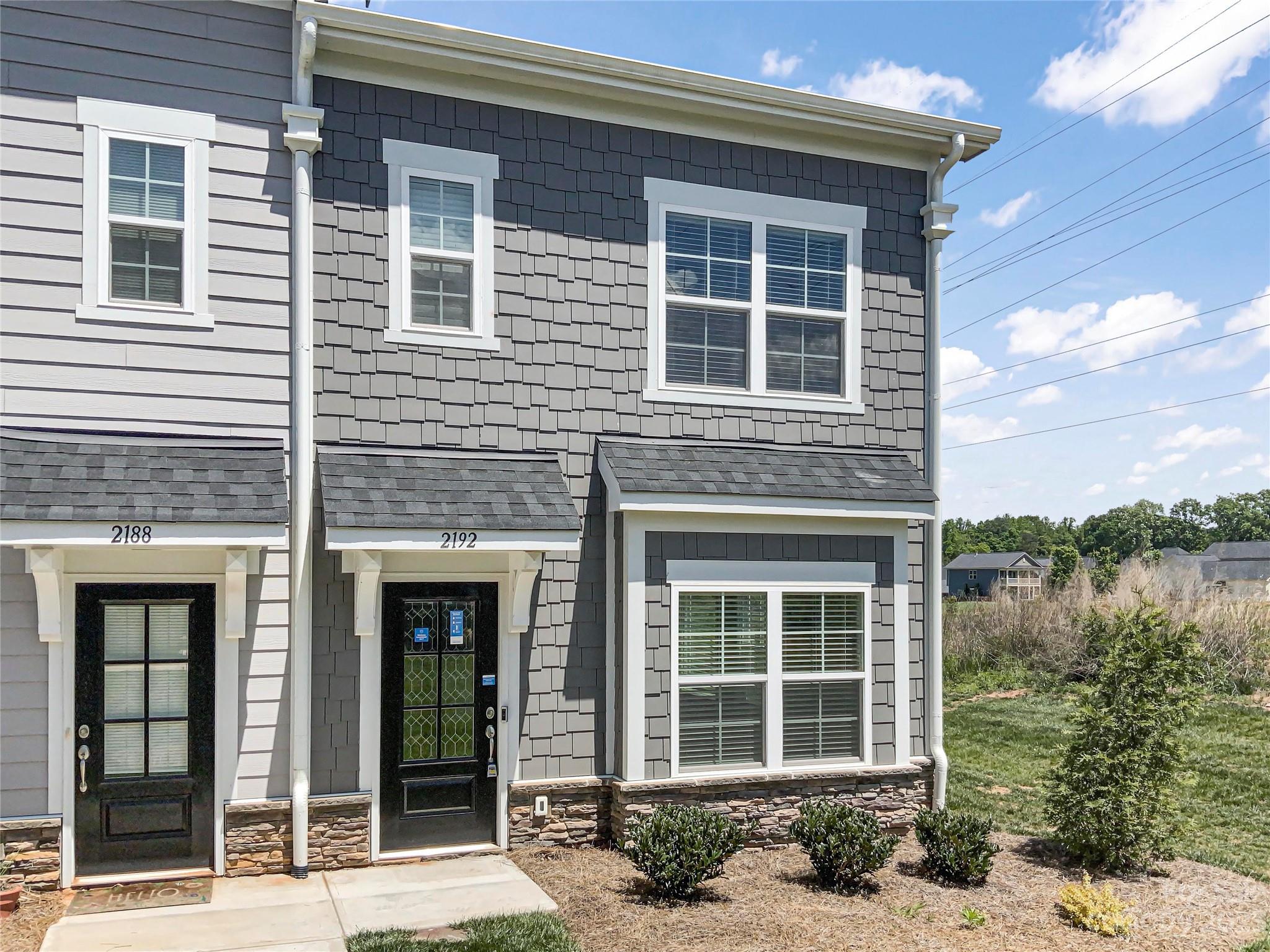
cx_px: 635
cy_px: 476
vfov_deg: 48.2
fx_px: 1064
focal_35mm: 29
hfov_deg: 61.7
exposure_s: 1/2000
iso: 16
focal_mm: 3
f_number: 1.8
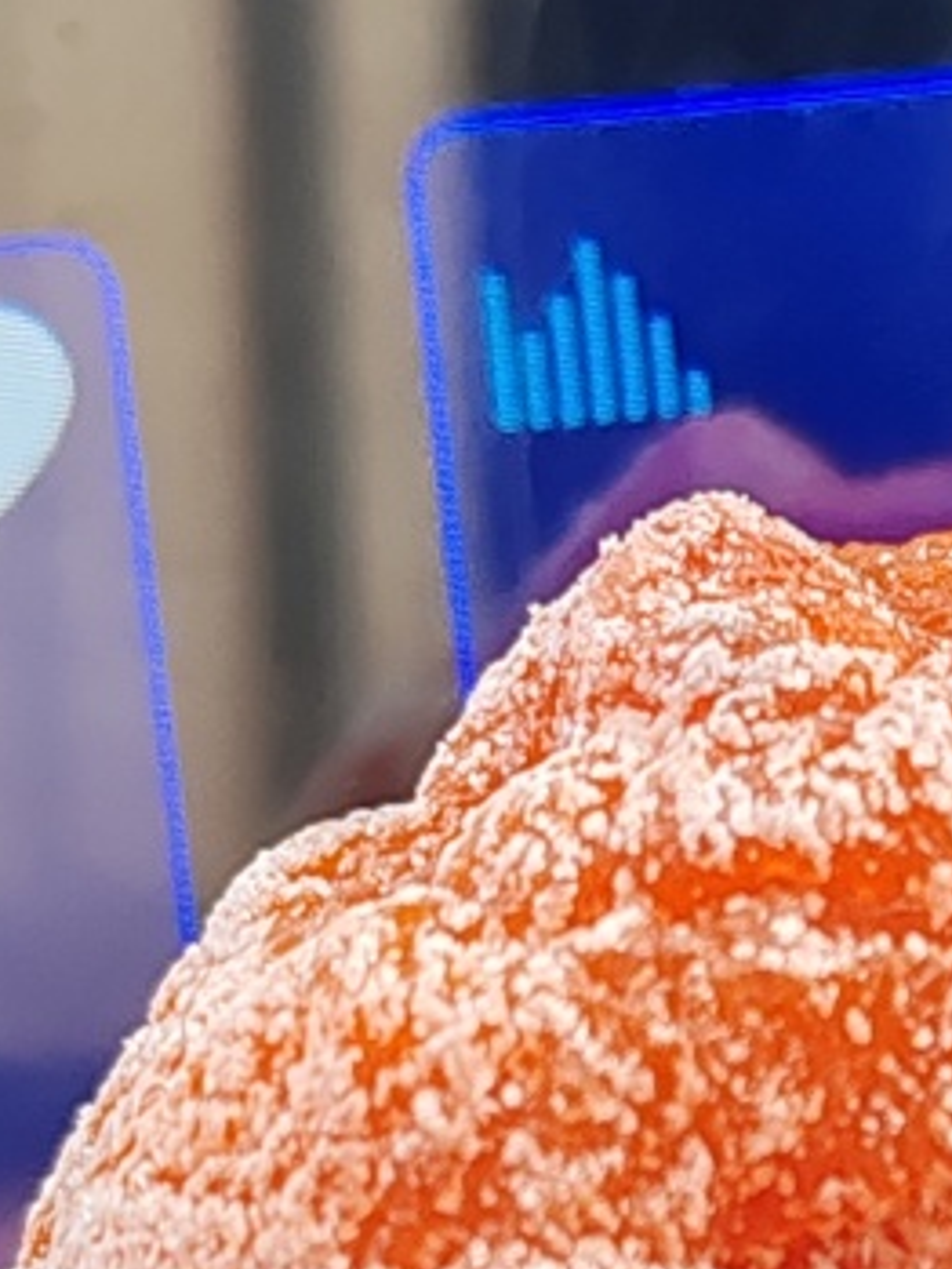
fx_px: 6047
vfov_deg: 11.7
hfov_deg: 8.9
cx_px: 1079
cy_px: 1496
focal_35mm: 165
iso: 200
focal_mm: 6.12
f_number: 2.4
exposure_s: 1/100
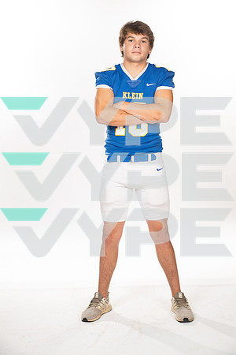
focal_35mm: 56
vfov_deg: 35.6
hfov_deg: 24.2
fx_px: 551
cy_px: 178
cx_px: 118
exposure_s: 1/320
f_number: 7.1
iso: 800
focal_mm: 56
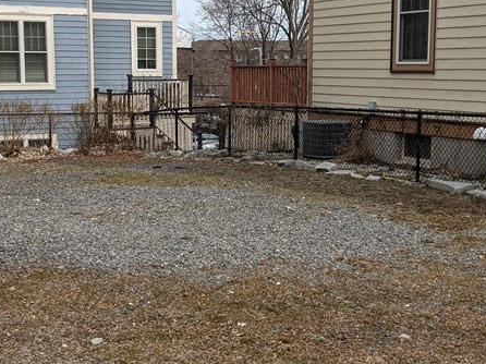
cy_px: 163
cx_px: 254
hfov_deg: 31.2
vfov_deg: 23.6
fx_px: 870
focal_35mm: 62
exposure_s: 1/3906
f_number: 1.73
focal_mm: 4.38
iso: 66
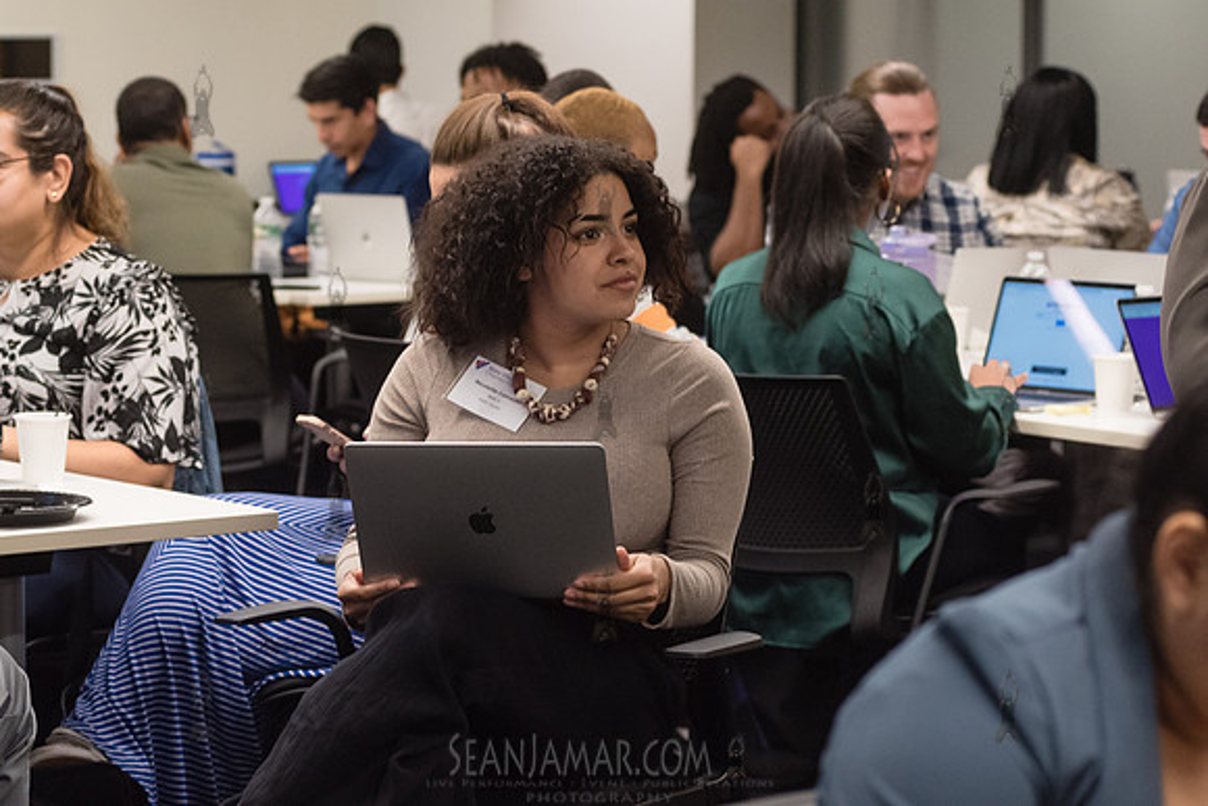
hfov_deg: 18.0
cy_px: 423
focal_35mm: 113
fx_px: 3804
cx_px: 596
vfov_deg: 12.1
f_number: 4.5
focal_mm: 86
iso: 2500
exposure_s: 1/250
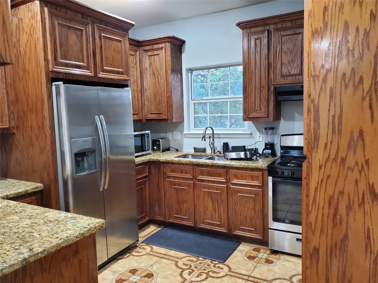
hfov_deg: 67.3
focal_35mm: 26
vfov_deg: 53.1
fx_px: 284
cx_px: 189
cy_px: 142
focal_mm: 4.3
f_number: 1.5
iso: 320
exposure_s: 1/40
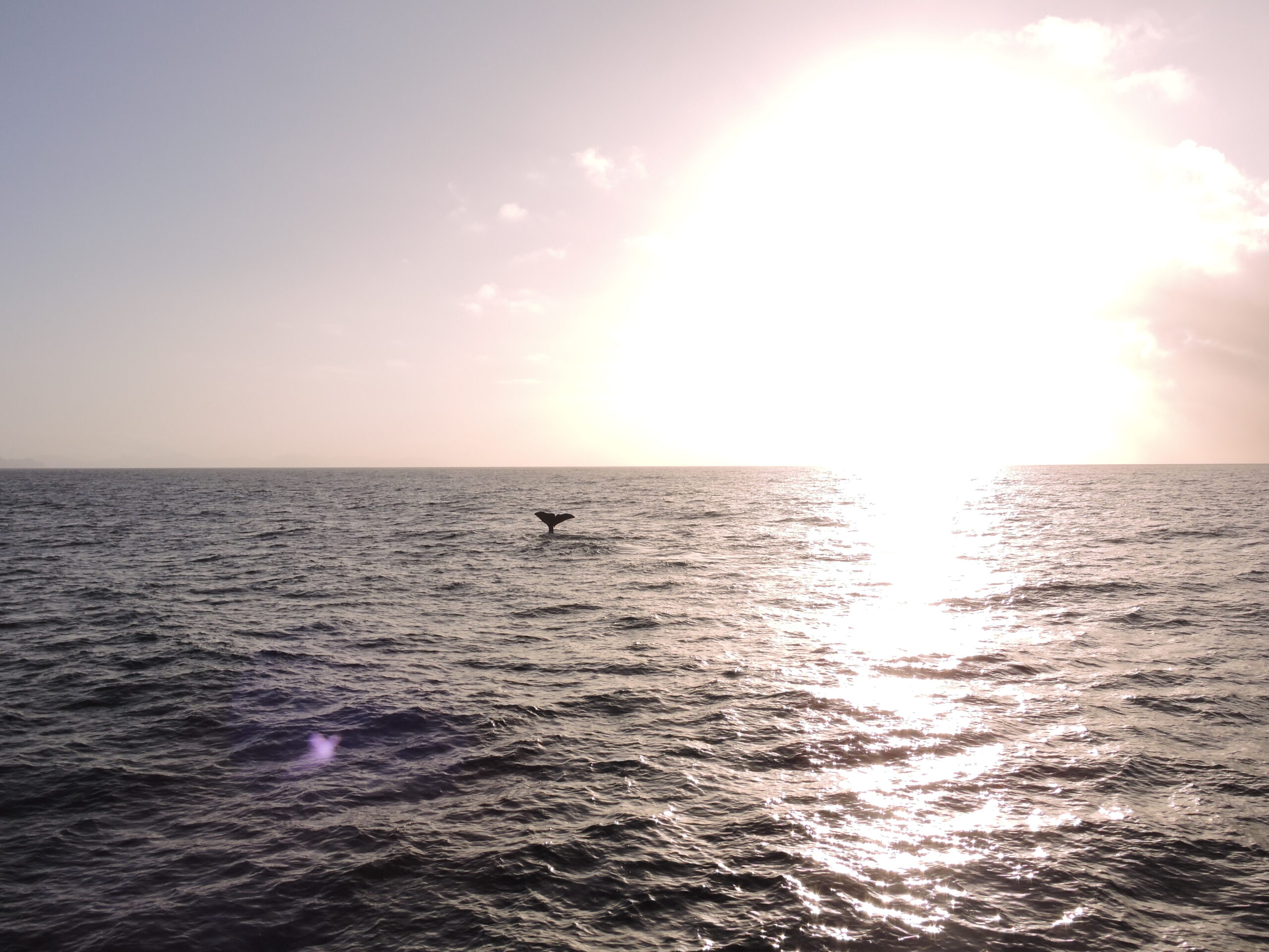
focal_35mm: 30
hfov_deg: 60.0
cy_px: 476
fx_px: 1100
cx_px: 634
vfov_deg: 46.8
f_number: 3.5
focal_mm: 5.4
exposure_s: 1/2000
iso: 100
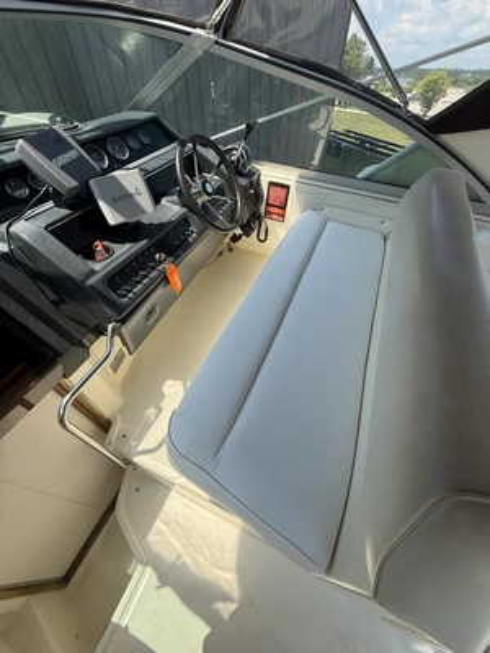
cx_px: 245
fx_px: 264
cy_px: 326
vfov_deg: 102.1
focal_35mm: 14
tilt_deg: -46.0
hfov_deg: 85.7
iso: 80
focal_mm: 2.22
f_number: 2.2
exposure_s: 1/1613
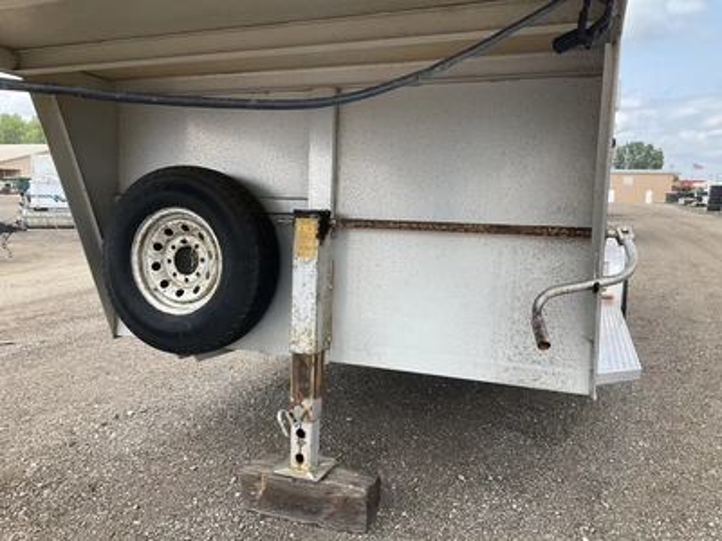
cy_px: 270
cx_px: 361
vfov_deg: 48.2
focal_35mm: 29
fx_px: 605
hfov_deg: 61.7
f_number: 1.8
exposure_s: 1/683
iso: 25
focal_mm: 3
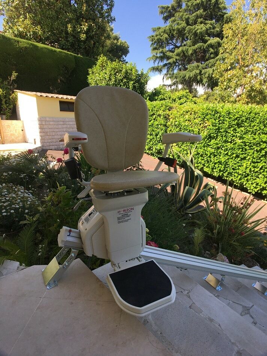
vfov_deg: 61.7
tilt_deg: -14.1
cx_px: 134
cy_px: 178
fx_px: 298
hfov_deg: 48.2
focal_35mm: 29
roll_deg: -0.3
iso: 25
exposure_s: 1/503
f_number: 2.2
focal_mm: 4.15
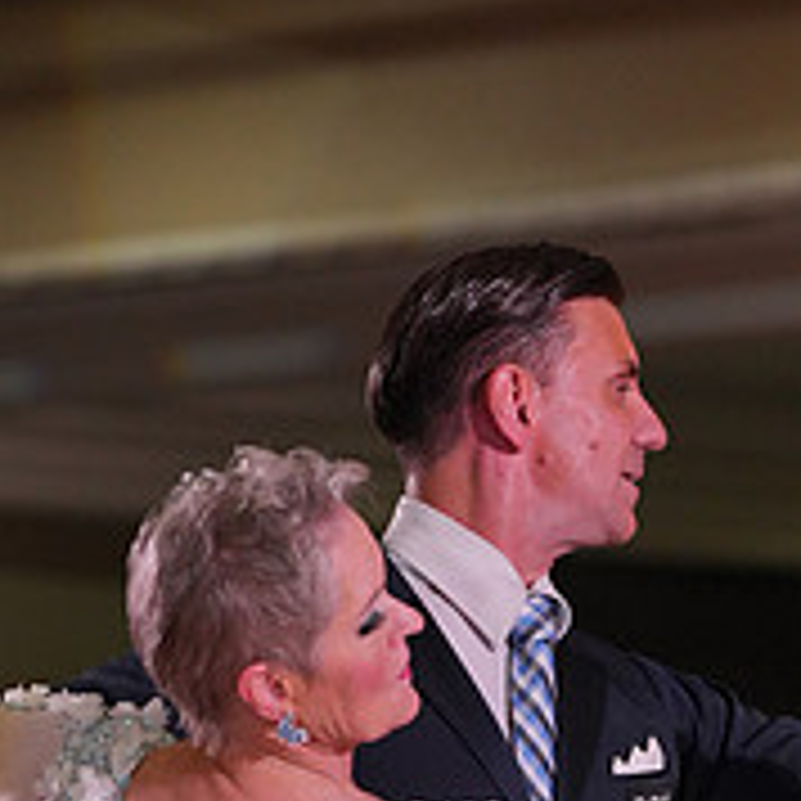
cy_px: 1287
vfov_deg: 4.8
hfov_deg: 4.8
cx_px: 439
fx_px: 9556
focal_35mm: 365
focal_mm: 132
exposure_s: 1/500
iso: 1250
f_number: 4
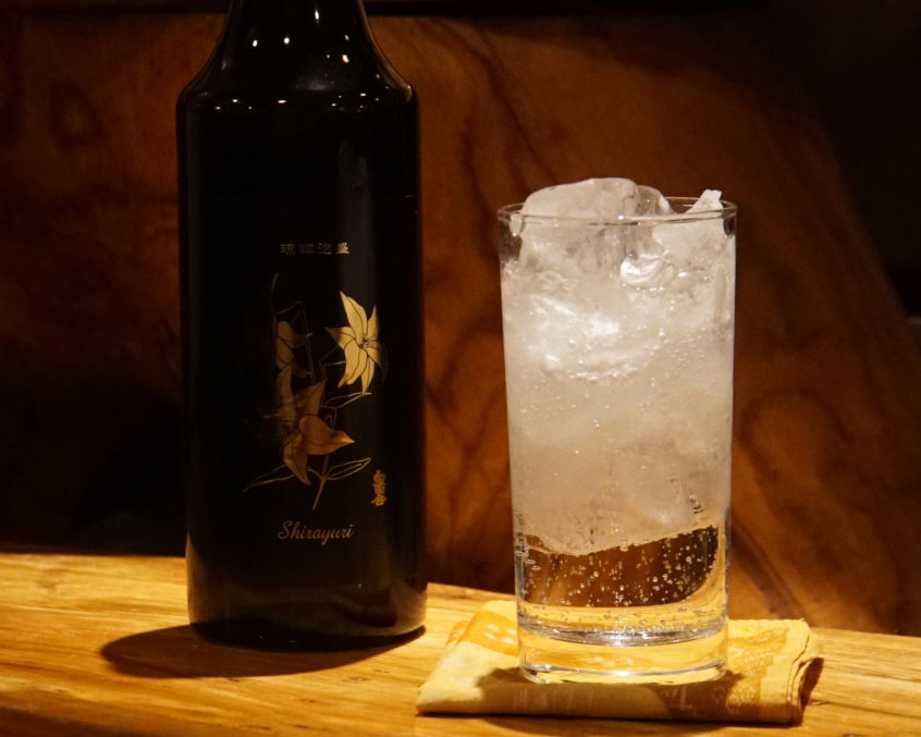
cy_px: 367
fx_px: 3408
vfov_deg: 12.3
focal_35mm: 125
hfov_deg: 15.4
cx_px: 402
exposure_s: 1/80
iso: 12800
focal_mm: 73.6
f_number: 5.6
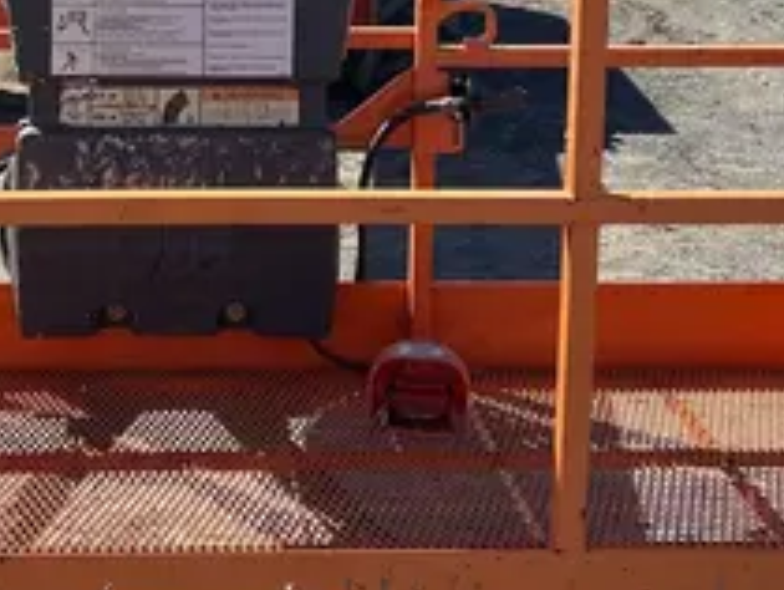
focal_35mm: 68
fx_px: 1542
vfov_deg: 21.0
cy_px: 6
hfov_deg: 27.9
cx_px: 153
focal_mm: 5.96
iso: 50
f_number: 1.6
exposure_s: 1/1543
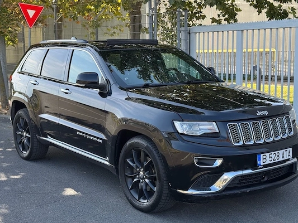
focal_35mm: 54
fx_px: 465
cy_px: 106
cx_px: 151
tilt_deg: -6.7
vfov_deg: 27.0
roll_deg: +1.1
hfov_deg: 35.5
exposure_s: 1/645
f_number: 1.78
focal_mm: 6.76
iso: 64
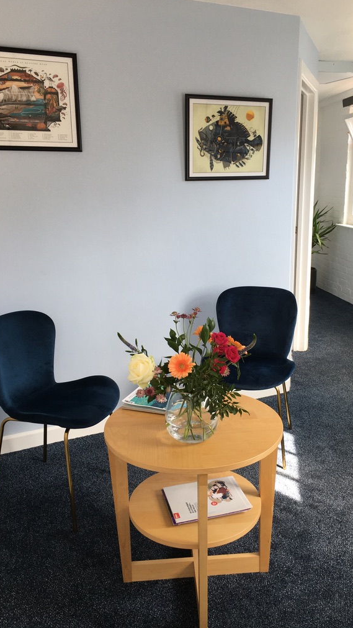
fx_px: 532
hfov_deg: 36.6
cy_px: 311
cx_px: 202
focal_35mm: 32
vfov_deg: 61.0
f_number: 2.2
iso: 25
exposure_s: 1/100
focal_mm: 4.15
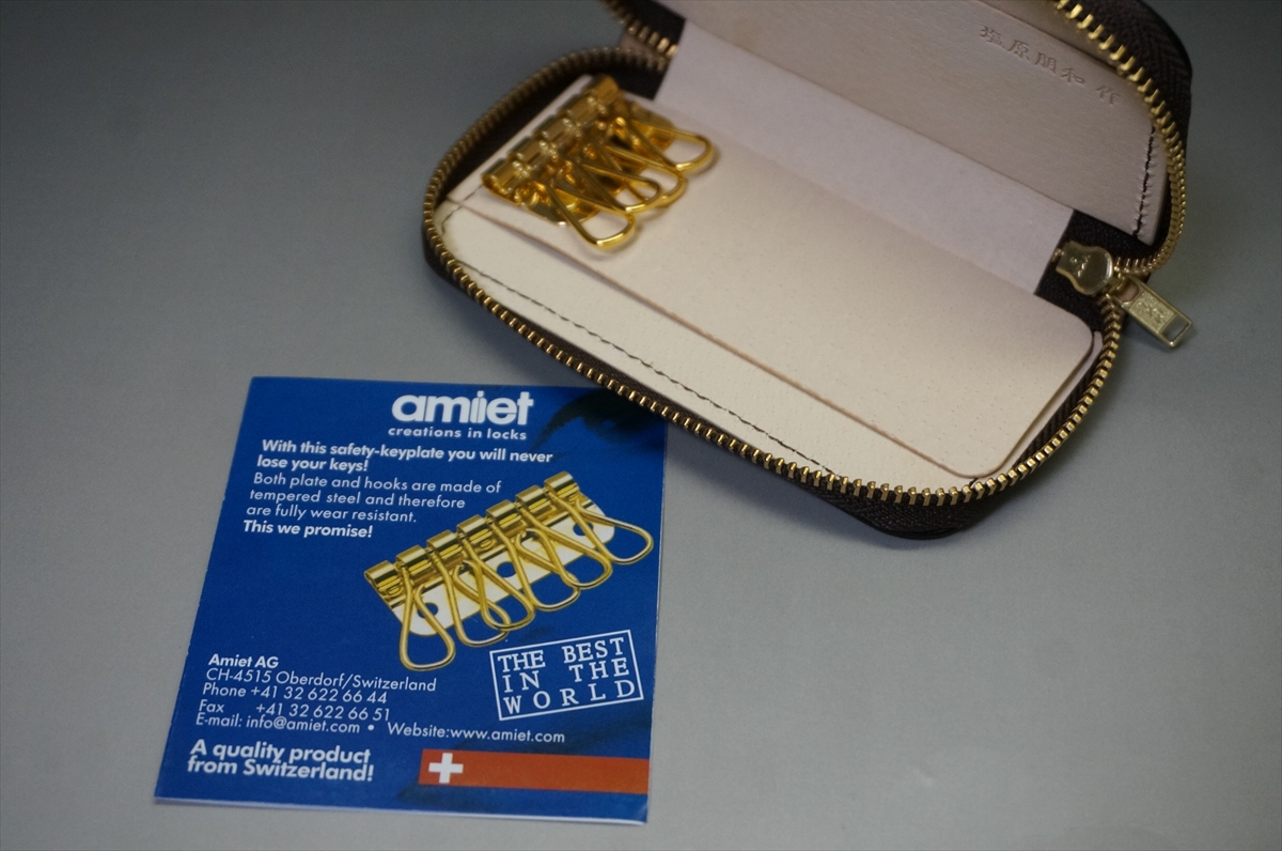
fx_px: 1760
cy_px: 426
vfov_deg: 27.2
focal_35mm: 50
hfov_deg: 40.0
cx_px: 641
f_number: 5
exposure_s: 1/160
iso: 1250
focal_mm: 33
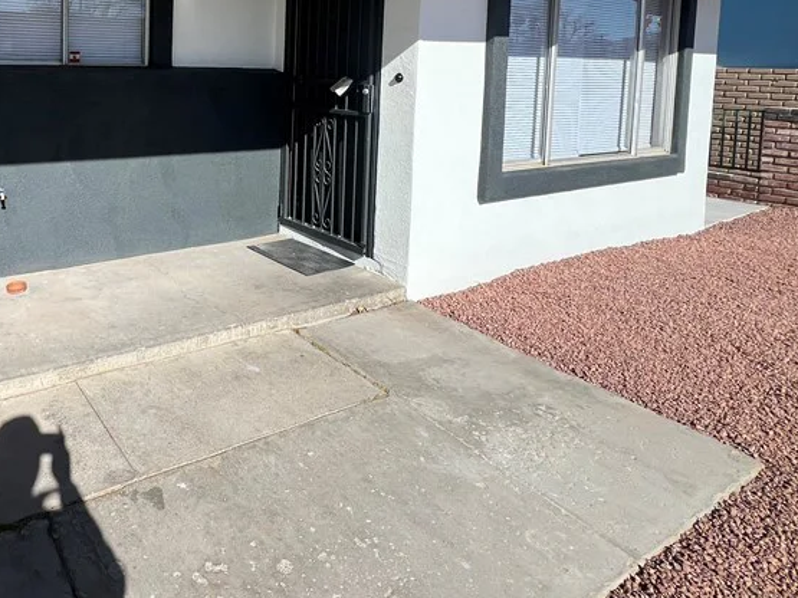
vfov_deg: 52.4
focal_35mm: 24
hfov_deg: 65.0
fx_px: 553
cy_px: 104
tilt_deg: -4.3
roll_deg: -1.0
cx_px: 157
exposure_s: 1/1410
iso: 32
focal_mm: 1.57
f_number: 1.8
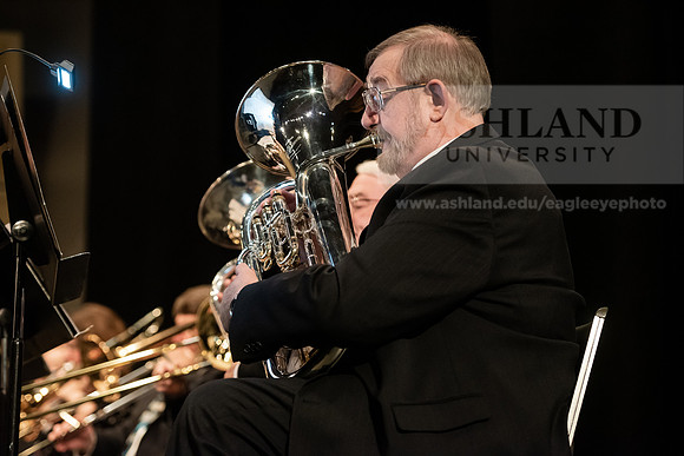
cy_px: 228
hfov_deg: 18.6
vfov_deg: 12.5
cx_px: 342
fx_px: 2090
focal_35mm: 110
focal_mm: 110
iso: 4000
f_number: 3.5
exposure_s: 1/200
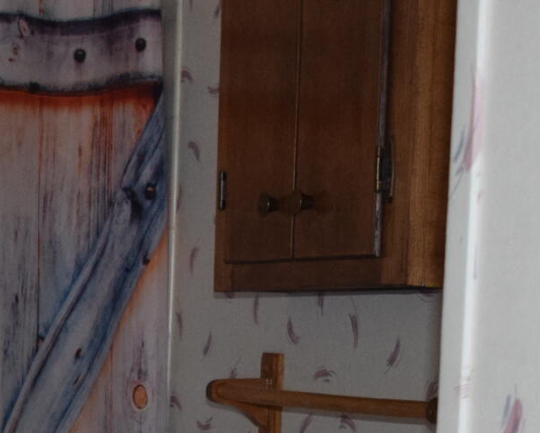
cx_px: 13
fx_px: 1999
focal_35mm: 125
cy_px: 719
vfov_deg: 11.6
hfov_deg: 15.1
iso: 1100
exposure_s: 1/60
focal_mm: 18
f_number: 3.5
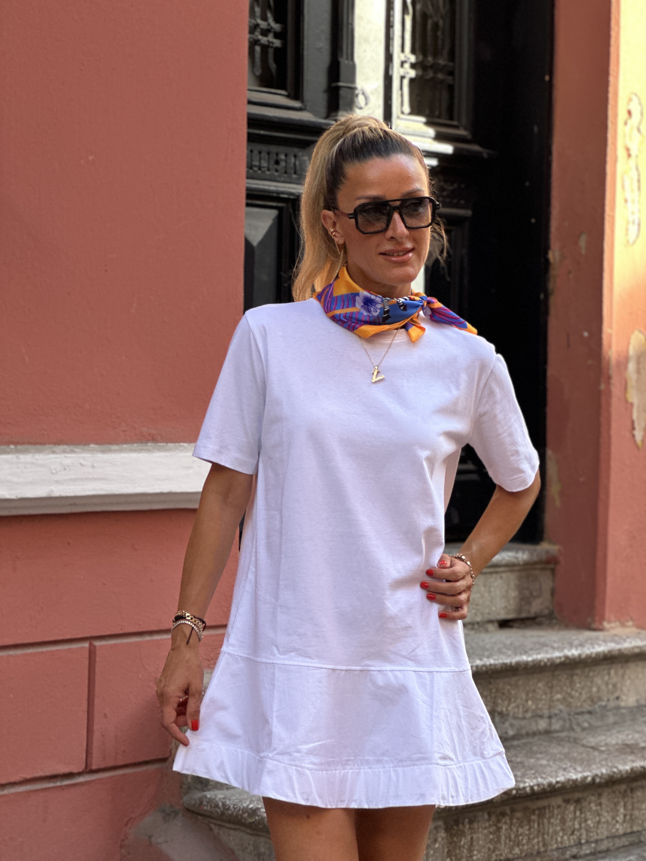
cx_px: 323
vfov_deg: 25.3
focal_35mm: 77
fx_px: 1916
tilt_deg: -0.4
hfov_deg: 19.1
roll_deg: -1.4
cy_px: 430
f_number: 2.8
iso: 64
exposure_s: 1/121
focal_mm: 9
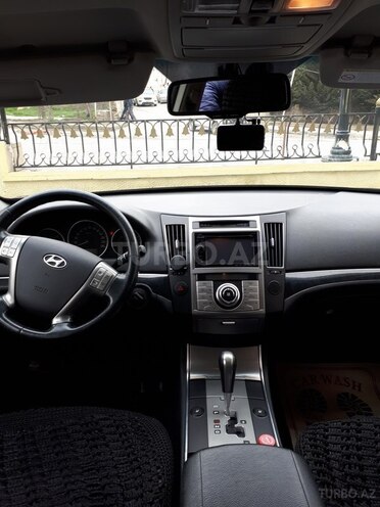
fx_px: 395
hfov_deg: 51.4
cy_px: 254
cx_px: 190
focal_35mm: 27
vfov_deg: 65.3
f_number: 1.9
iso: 64
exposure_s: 1/100
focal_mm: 3.6
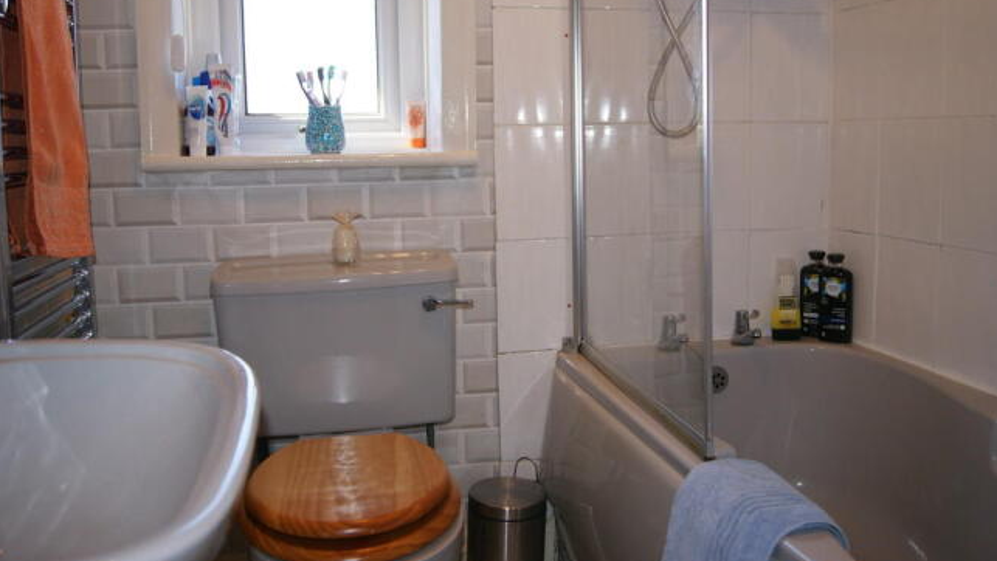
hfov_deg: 61.0
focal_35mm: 32
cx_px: 505
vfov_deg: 36.6
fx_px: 846
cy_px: 229
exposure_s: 1/160
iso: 250
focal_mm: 20
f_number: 4
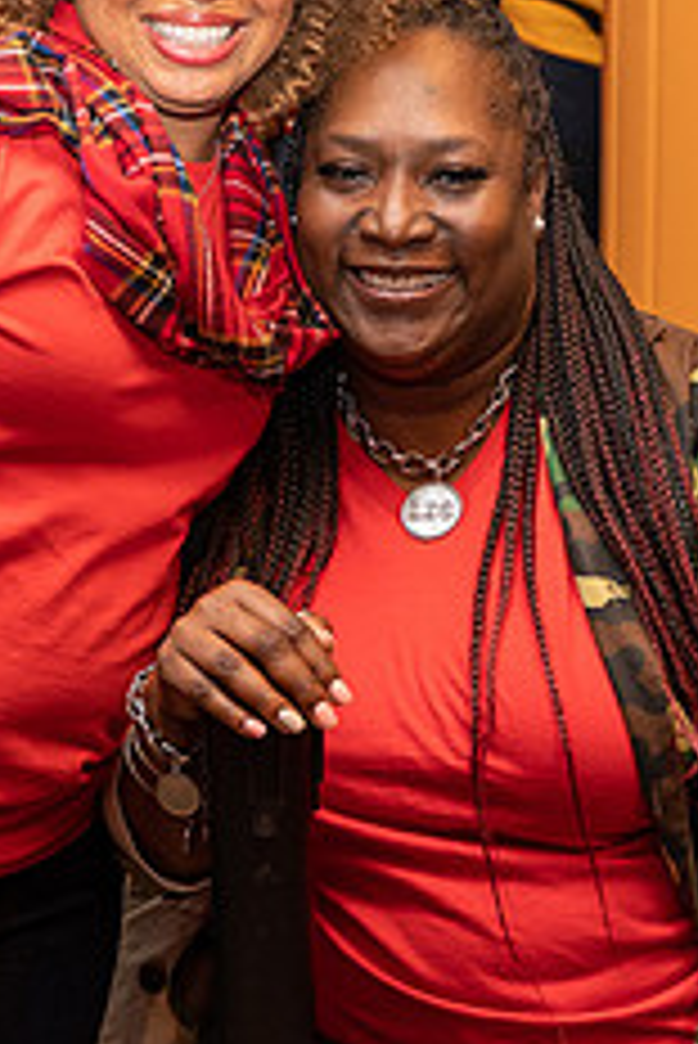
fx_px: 2033
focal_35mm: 70
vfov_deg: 28.7
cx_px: 171
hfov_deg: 19.3
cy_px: 380
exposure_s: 1/100
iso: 1600
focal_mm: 28
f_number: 3.5
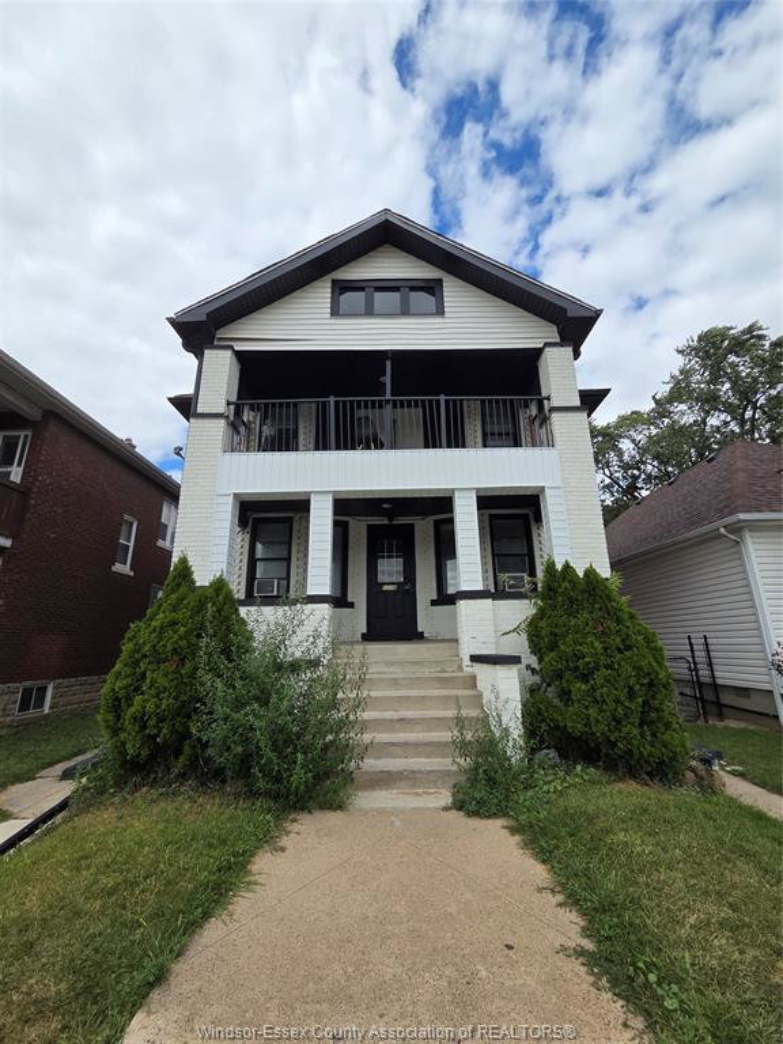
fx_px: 392
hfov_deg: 89.9
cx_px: 392
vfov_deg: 106.2
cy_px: 522
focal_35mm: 13
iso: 50
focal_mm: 2.2
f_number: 2.2
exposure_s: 1/2180
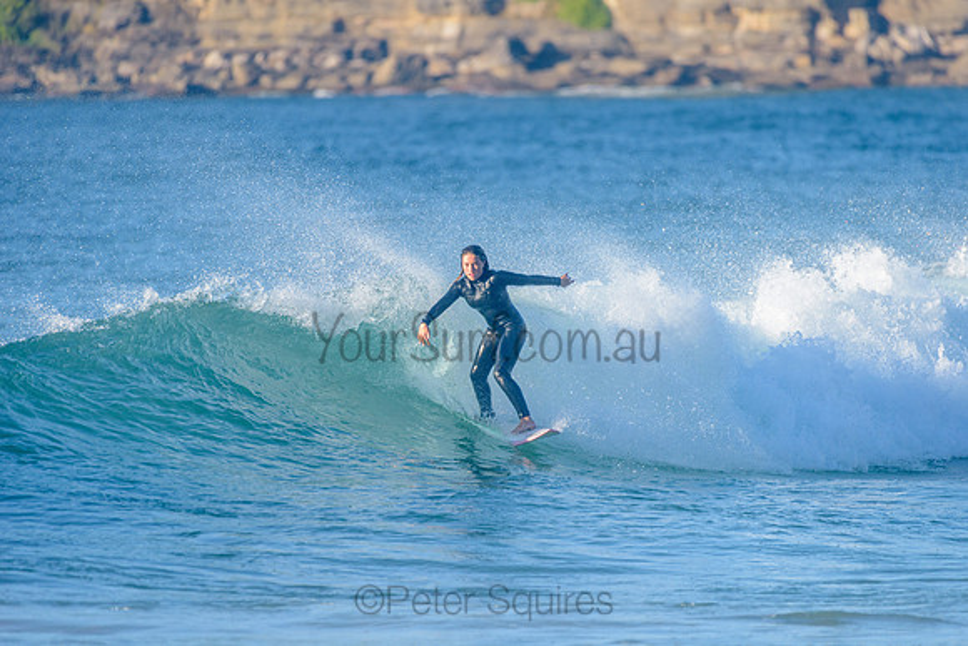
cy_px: 323
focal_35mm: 500
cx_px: 484
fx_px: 13455
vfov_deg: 2.7
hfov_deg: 4.1
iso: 400
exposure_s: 1/2000
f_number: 5.6
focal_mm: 500
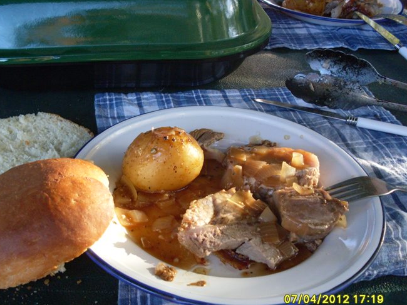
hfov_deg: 44.7
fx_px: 494
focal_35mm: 42
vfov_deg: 34.4
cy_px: 163
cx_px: 185
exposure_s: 1/60
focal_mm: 6.3
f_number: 2.8
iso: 100
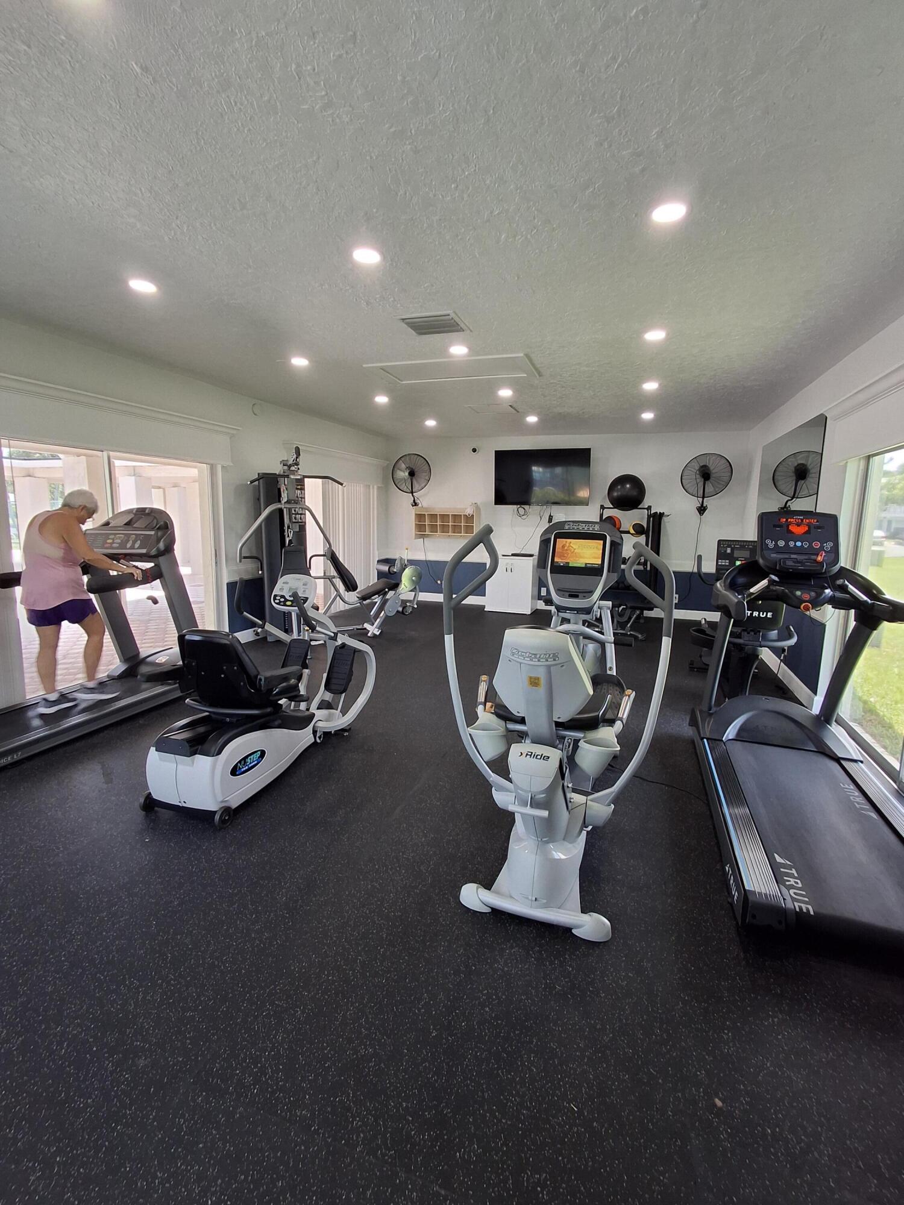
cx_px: 452
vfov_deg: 94.5
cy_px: 602
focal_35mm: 16
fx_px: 557
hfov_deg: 78.1
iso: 40
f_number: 2.2
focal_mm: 1.64
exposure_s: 1/40
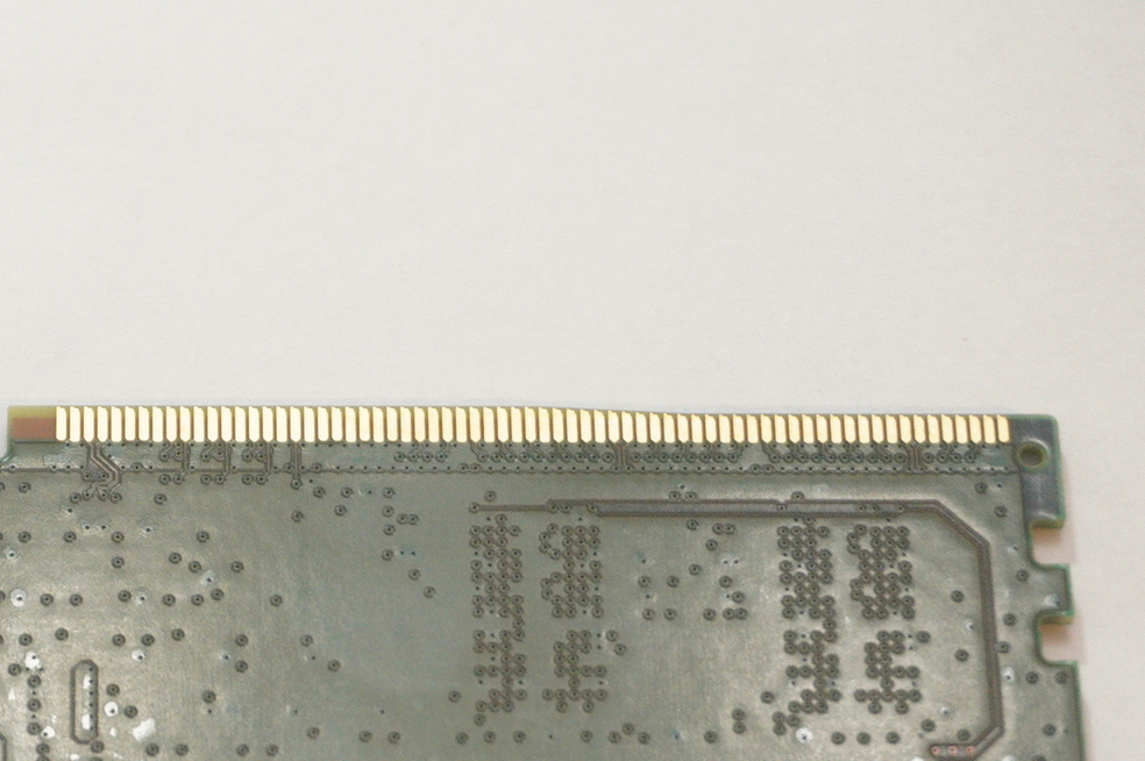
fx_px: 4965
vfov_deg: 8.7
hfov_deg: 12.9
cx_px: -65
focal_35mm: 156
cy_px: 643
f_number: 5.6
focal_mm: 41
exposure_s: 1/30
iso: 1600
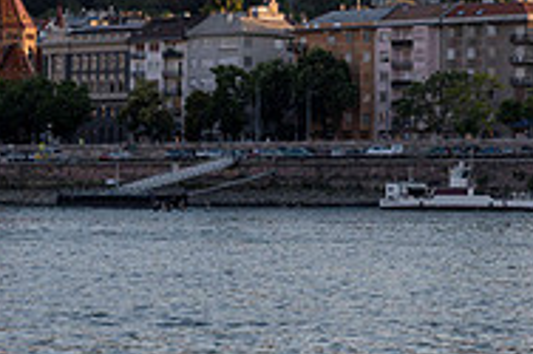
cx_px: 601
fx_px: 2559
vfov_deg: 7.9
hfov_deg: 11.7
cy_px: -24
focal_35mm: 173
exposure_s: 1/250
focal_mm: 56
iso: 64
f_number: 5
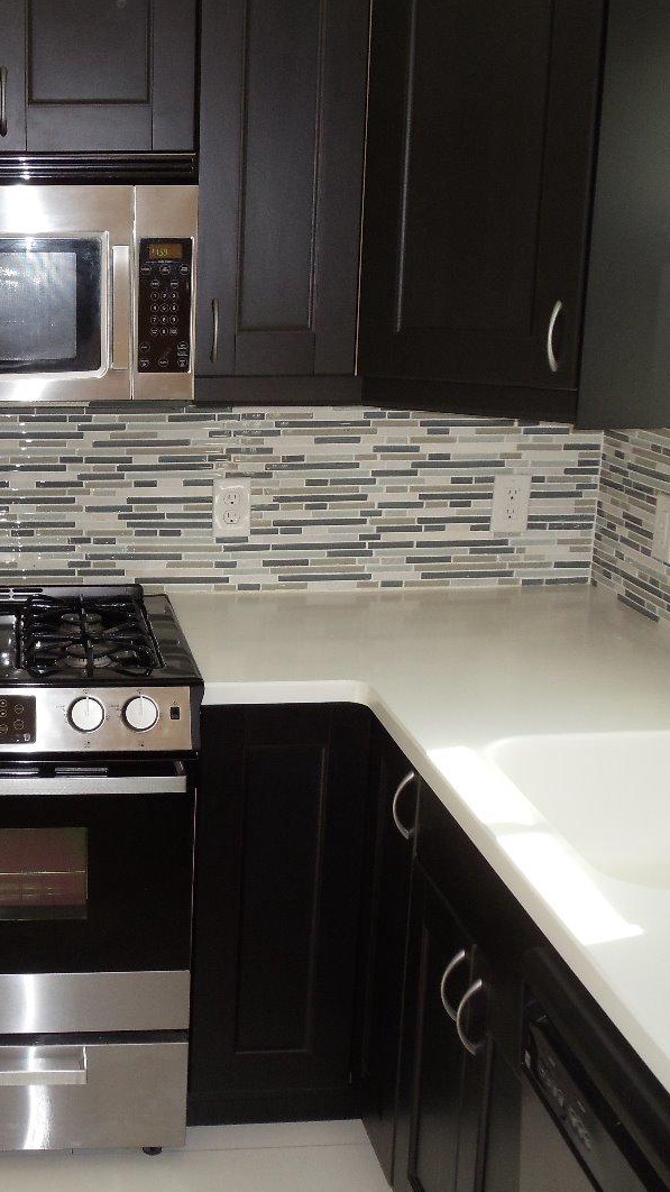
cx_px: 28
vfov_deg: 32.4
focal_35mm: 65
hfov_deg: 18.1
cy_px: 590
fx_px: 2054
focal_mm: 6
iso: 100
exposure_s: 1/30
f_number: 3.5
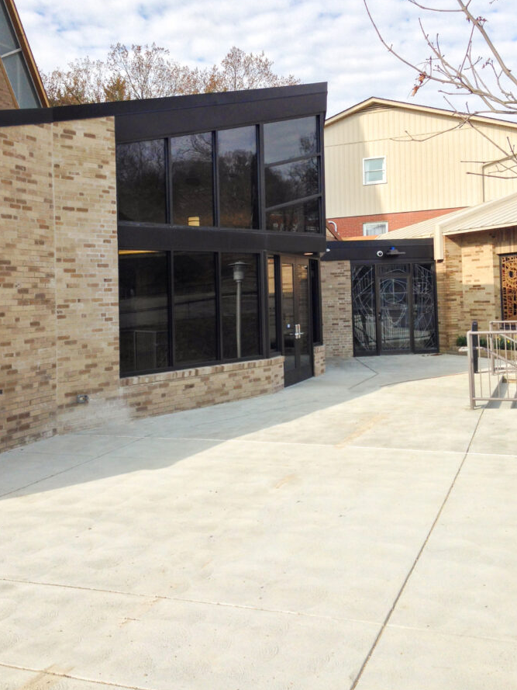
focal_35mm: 38
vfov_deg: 48.9
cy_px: 307
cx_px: 257
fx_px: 757
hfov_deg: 37.7
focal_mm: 4.12
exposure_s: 1/1200
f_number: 2.4
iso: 50
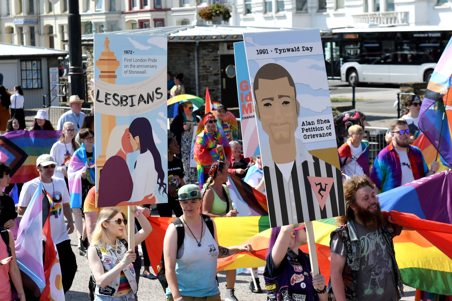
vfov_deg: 13.0
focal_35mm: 105
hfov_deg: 19.5
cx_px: 226
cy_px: 150
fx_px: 1318
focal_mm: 70
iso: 640
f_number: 5.6
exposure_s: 1/2500
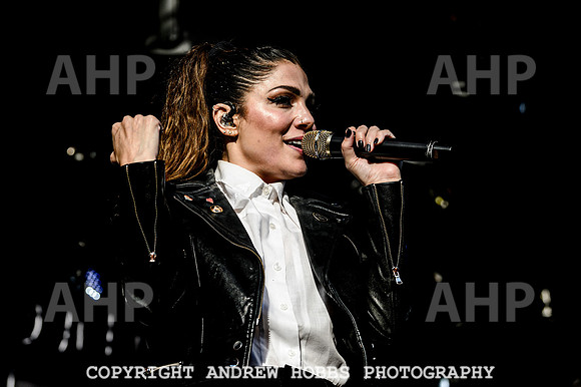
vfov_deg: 13.5
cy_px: 187
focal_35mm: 101
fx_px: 1627
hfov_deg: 20.2
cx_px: 285
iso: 200
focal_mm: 70
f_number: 4.5
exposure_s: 1/2500
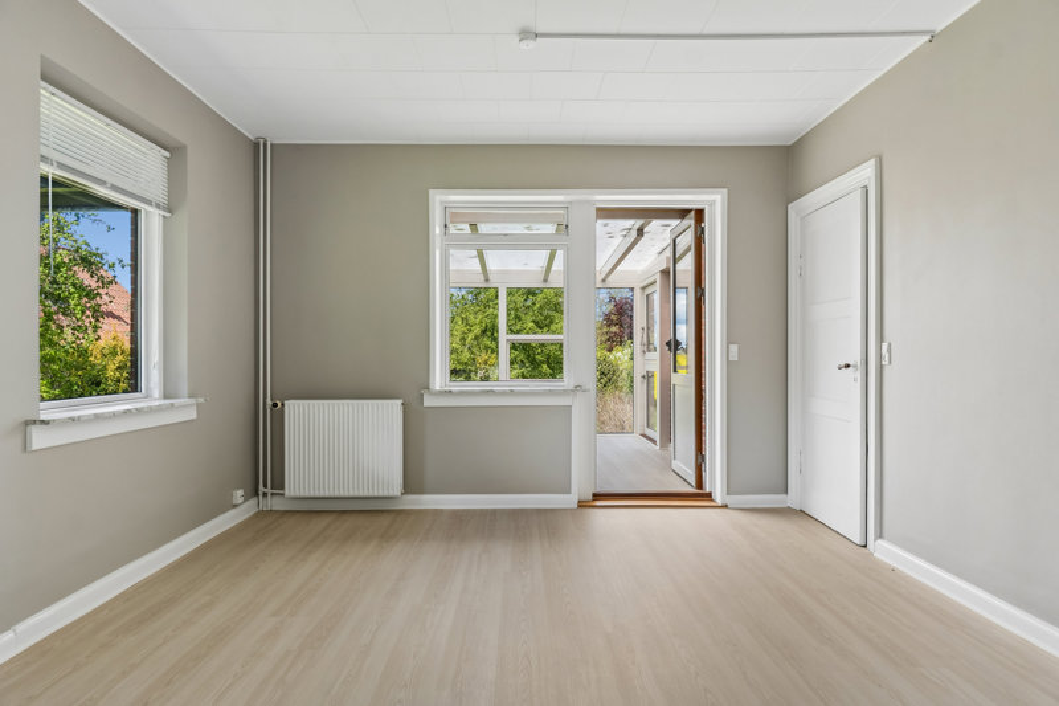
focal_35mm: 22
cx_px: 530
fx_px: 662
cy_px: 353
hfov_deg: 77.3
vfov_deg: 56.1
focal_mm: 15
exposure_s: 1/50
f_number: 8
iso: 200
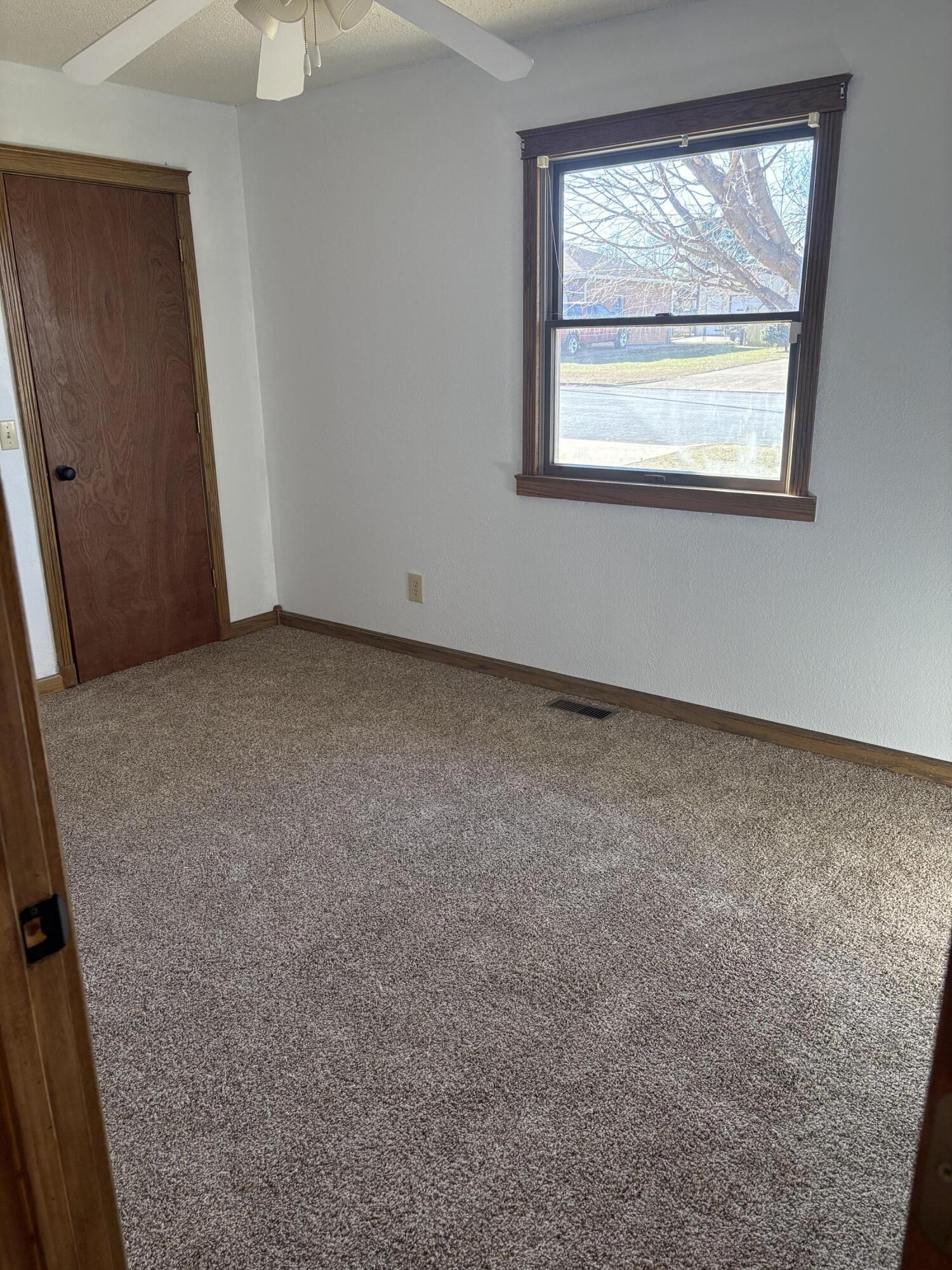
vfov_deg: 67.3
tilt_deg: -16.1
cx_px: 476
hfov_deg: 53.1
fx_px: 953
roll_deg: +2.3
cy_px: 635
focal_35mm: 26
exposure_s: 1/104
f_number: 1.6
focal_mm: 5.96
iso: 125
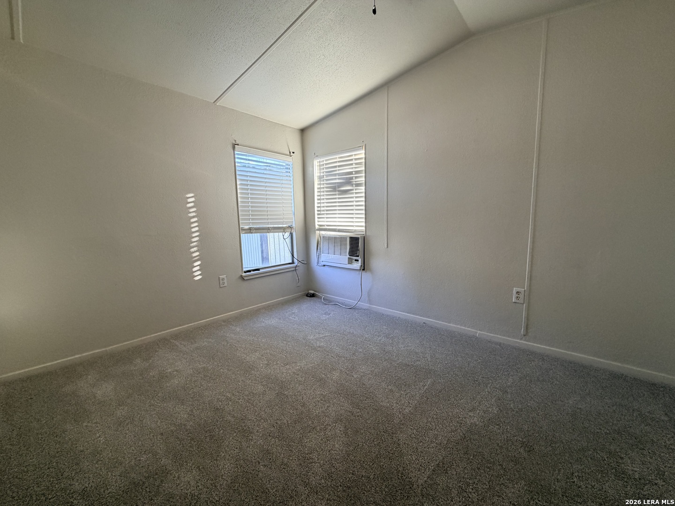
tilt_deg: -7.0
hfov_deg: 102.1
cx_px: 338
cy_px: 253
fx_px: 273
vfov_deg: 85.7
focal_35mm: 14
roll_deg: +0.7
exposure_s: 1/120
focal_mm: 2.22
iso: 200
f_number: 2.2
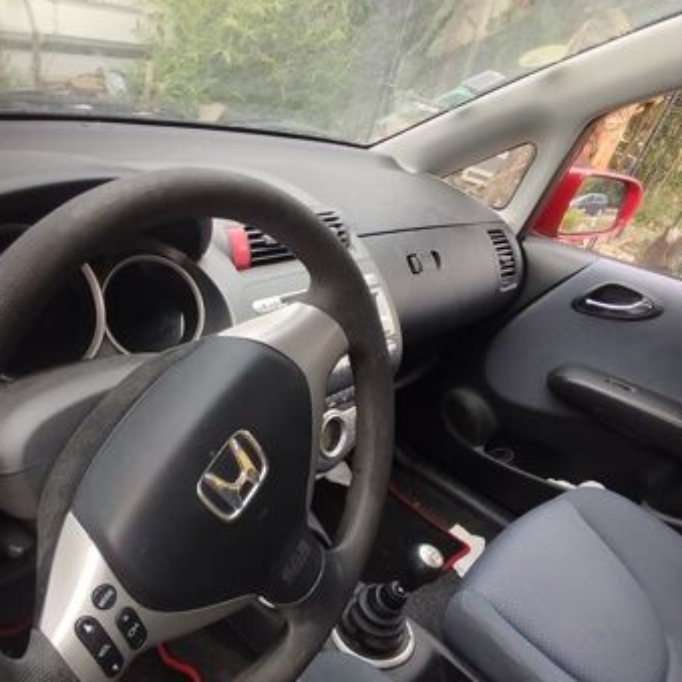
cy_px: 408
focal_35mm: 25
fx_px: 557
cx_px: 262
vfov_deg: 62.4
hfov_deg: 62.2
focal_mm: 1.65
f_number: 2.2
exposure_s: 1/100
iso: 50
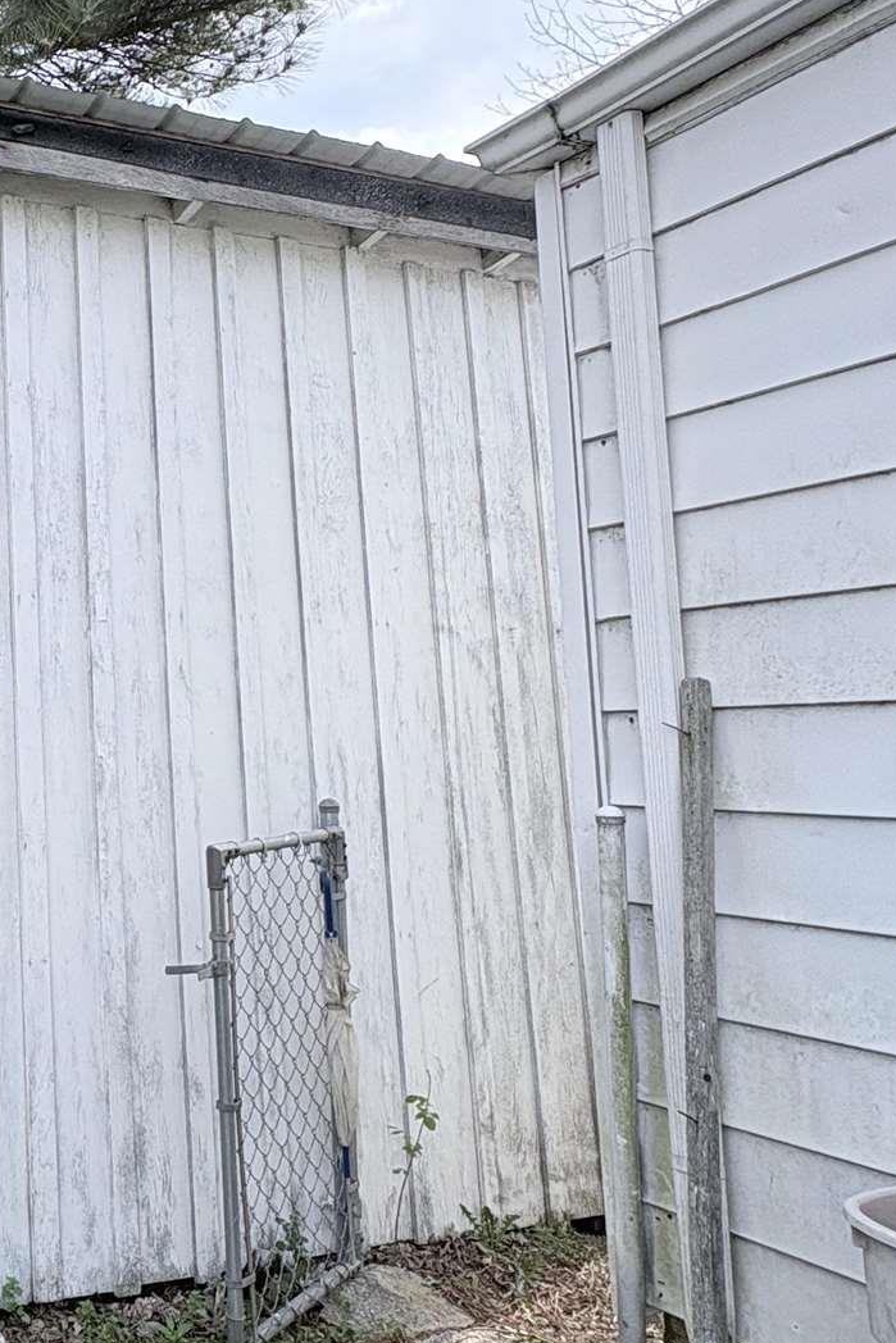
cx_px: -154
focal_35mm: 32
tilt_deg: +7.4
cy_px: 611
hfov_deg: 34.0
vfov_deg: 58.6
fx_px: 1194
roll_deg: -0.4
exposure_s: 1/641
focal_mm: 2.22
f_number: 2.2
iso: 40
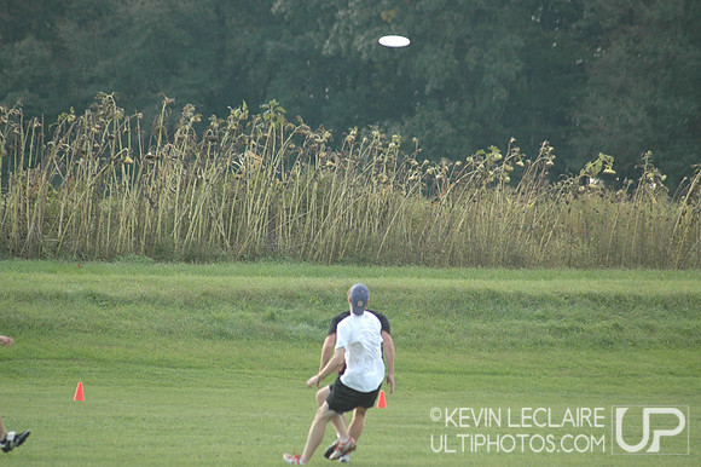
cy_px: 234
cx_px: 350
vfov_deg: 4.2
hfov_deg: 6.2
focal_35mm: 330
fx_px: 6422
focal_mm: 220
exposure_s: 1/400
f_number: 5.6
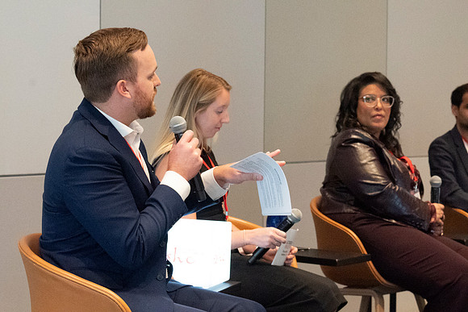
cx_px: 234
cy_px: 156
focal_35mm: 97
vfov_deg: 14.1
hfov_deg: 21.0
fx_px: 1261
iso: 12800
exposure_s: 1/125
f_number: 7.1
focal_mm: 65
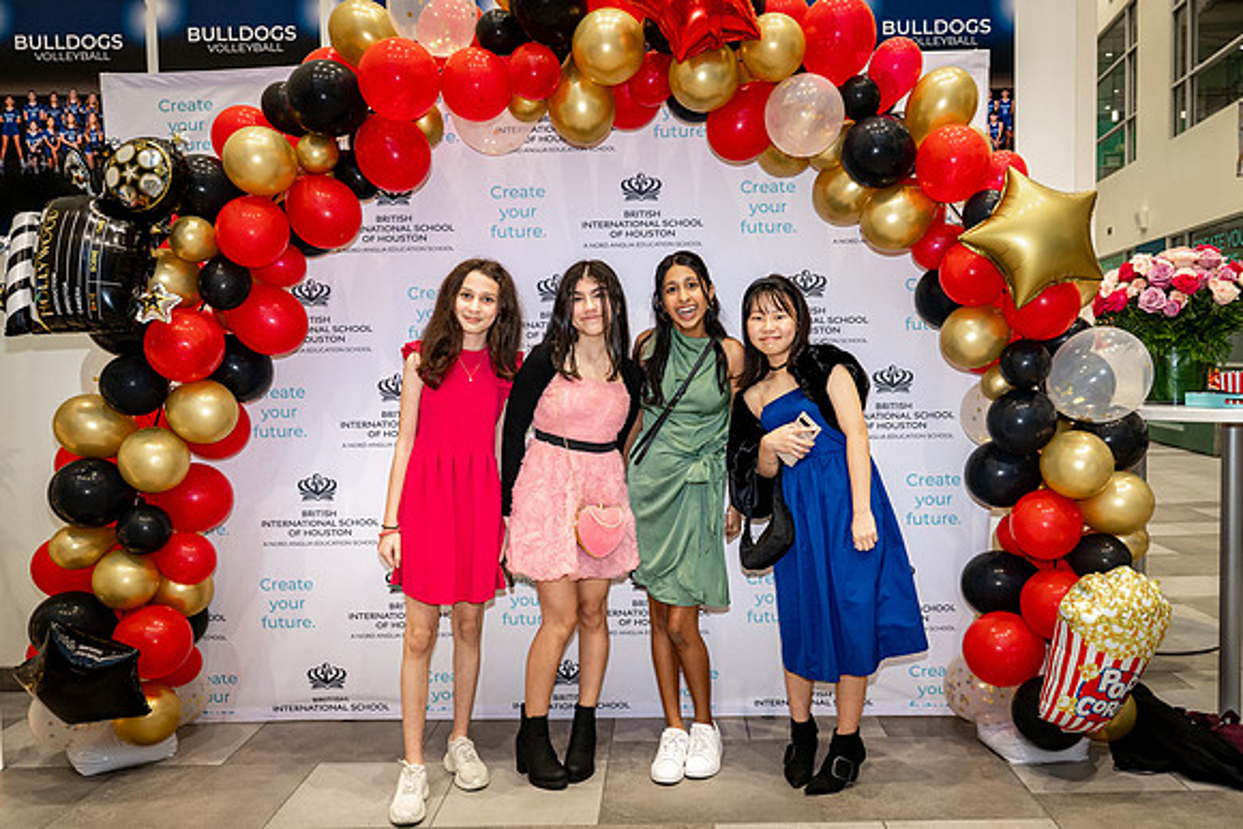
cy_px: 414
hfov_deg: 61.8
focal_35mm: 30
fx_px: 1037
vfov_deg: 43.6
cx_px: 665
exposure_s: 1/100
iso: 1250
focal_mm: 28
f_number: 4
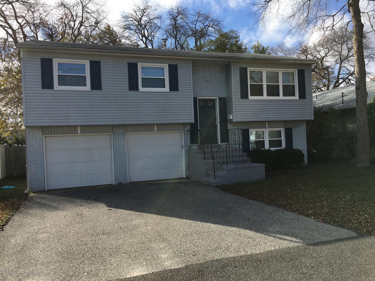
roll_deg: +0.7
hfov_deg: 61.7
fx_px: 314
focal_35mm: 29
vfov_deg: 48.2
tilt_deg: +1.1
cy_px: 140
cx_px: 188
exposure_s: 1/1261
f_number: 2.2
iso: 25
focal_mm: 4.15
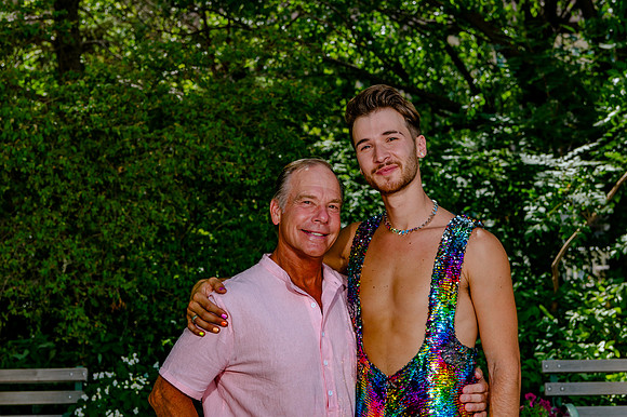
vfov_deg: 20.5
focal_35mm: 66
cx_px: 314
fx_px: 1154
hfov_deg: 30.4
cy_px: 183
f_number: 7.1
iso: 200
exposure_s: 1/320
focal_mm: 58
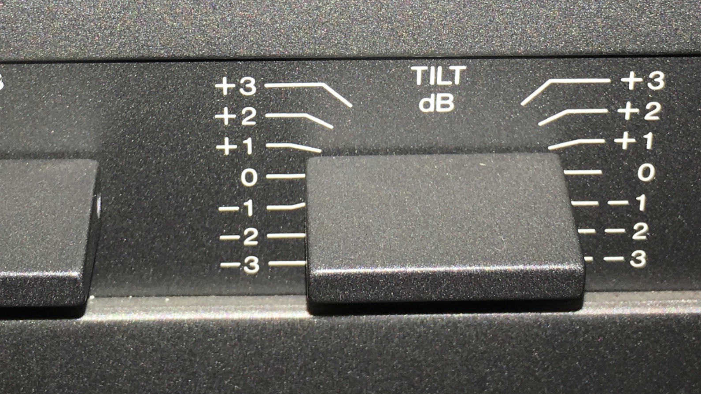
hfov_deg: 26.5
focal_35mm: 80
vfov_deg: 14.6
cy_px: -96
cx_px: 307
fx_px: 1487
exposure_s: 1/51
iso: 25
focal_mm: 4.15
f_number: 2.2
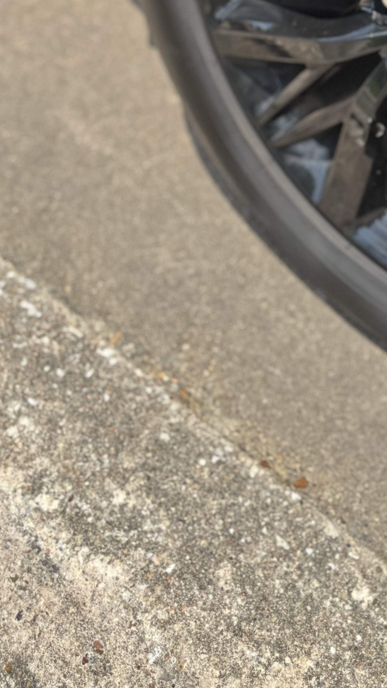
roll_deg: -1.9
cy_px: -24
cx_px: 463
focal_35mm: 62
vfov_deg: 31.0
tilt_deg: -31.8
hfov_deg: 18.4
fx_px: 1131
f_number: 1.78
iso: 80
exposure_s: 1/2252
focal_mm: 6.76
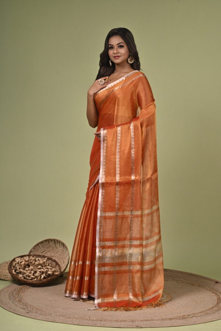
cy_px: 166
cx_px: 110
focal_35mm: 85
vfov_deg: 23.9
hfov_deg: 16.1
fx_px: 783
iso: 400
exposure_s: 1/160
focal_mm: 85
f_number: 8
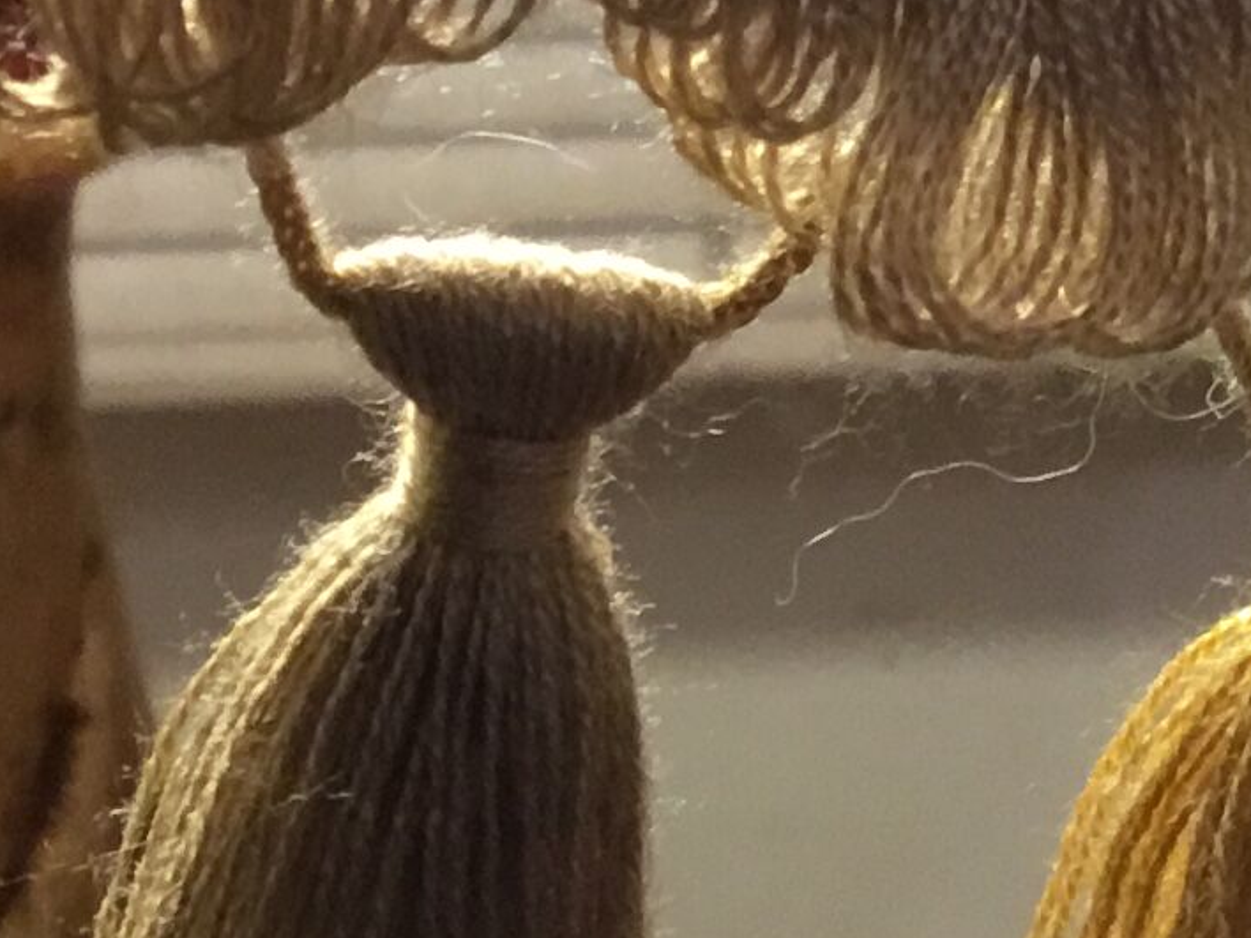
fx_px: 5168
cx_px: 1012
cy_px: 744
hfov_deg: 13.7
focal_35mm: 143
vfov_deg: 10.3
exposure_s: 1/33
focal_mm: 3.3
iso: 125
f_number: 2.4
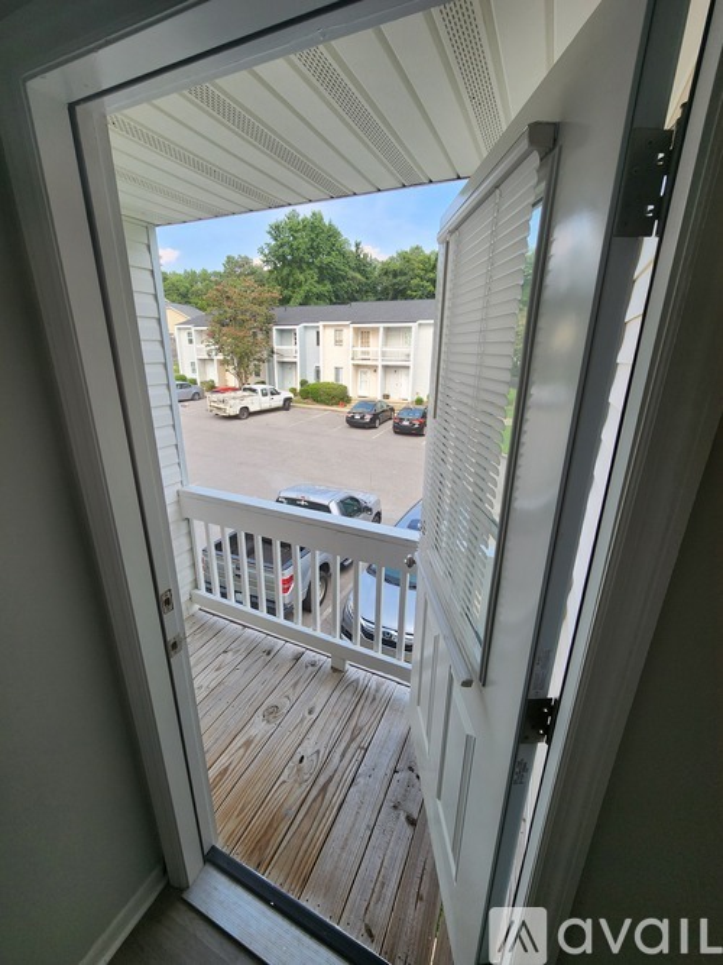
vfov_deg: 106.2
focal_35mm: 13
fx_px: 362
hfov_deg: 89.9
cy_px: 482
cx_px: 362
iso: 50
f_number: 2.2
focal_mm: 2.2
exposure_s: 1/295
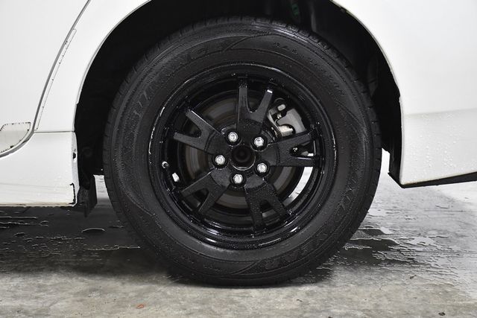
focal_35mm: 52
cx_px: 238
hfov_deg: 38.2
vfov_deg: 26.0
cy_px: 159
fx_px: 689
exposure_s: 1/250
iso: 2500
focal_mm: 35
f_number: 4.5
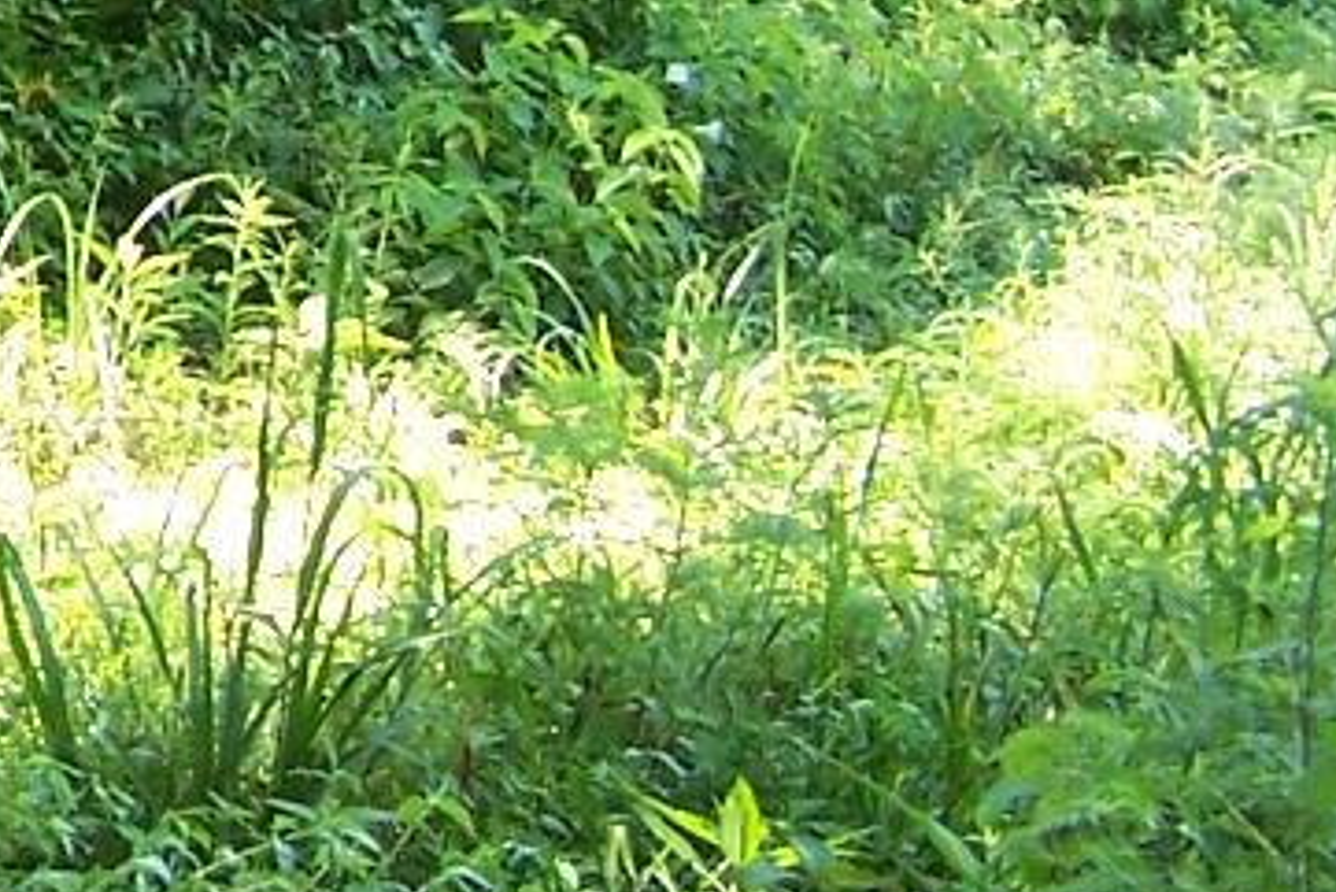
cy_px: -337
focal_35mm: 170
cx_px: -844
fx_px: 6311
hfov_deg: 11.4
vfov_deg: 8.0
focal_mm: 6.3
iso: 140
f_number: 2.8
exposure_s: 1/90
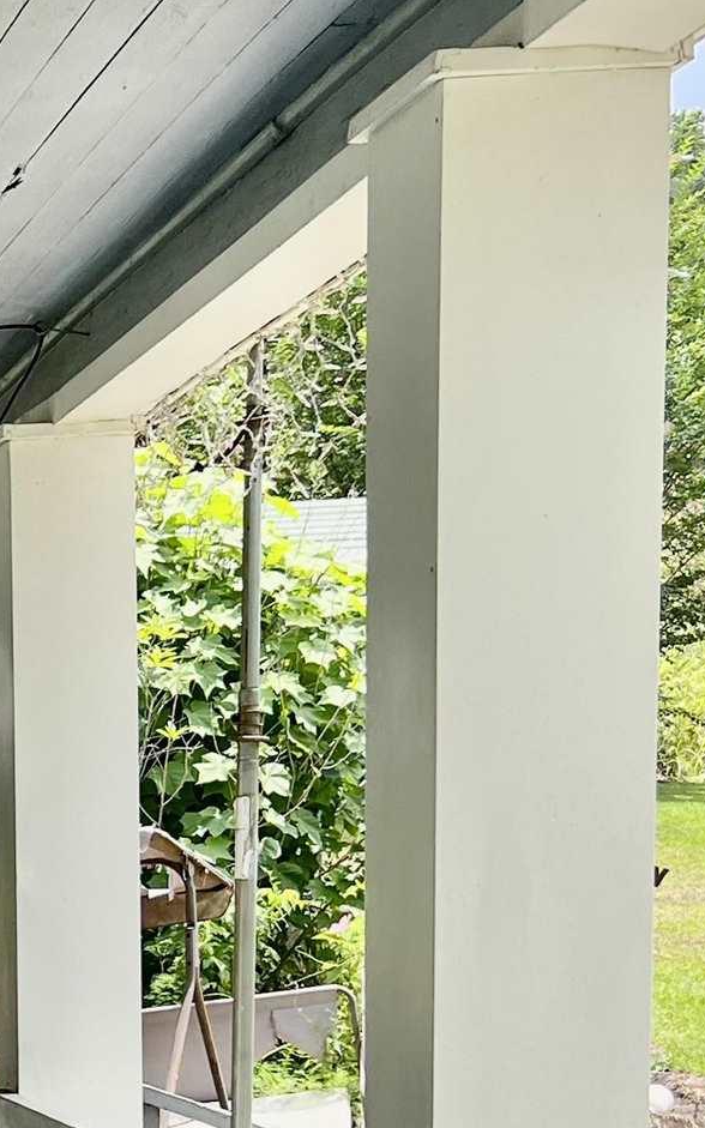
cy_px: 1205
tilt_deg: -6.2
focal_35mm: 90
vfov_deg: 21.9
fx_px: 2767
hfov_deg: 12.7
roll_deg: +3.7
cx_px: -698
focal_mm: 5.7
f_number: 1.5
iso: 50
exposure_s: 1/820
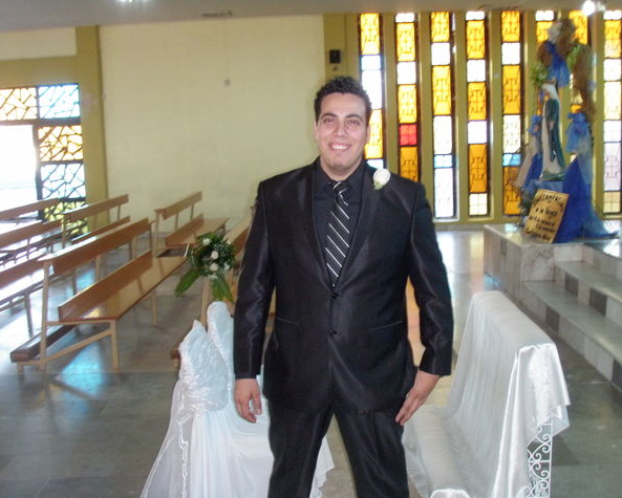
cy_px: 250
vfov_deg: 37.4
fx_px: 737
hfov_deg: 45.7
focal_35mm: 40
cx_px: 334
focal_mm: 6.7
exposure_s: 1/30
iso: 320
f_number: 3.5
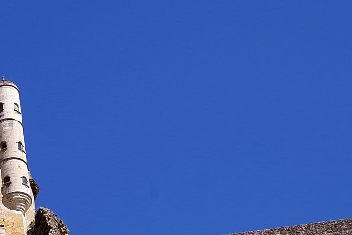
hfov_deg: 10.7
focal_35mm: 192
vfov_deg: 7.2
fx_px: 1878
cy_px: 181
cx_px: 50
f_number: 9
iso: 160
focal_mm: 68
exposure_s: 1/250
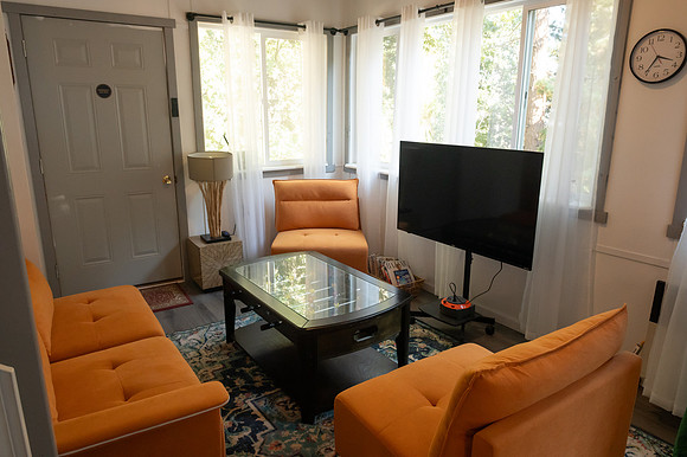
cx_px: 344
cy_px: 228
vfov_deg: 53.1
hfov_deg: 73.8
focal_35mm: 24
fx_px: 458
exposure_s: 1/100
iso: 5000
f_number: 8
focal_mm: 24
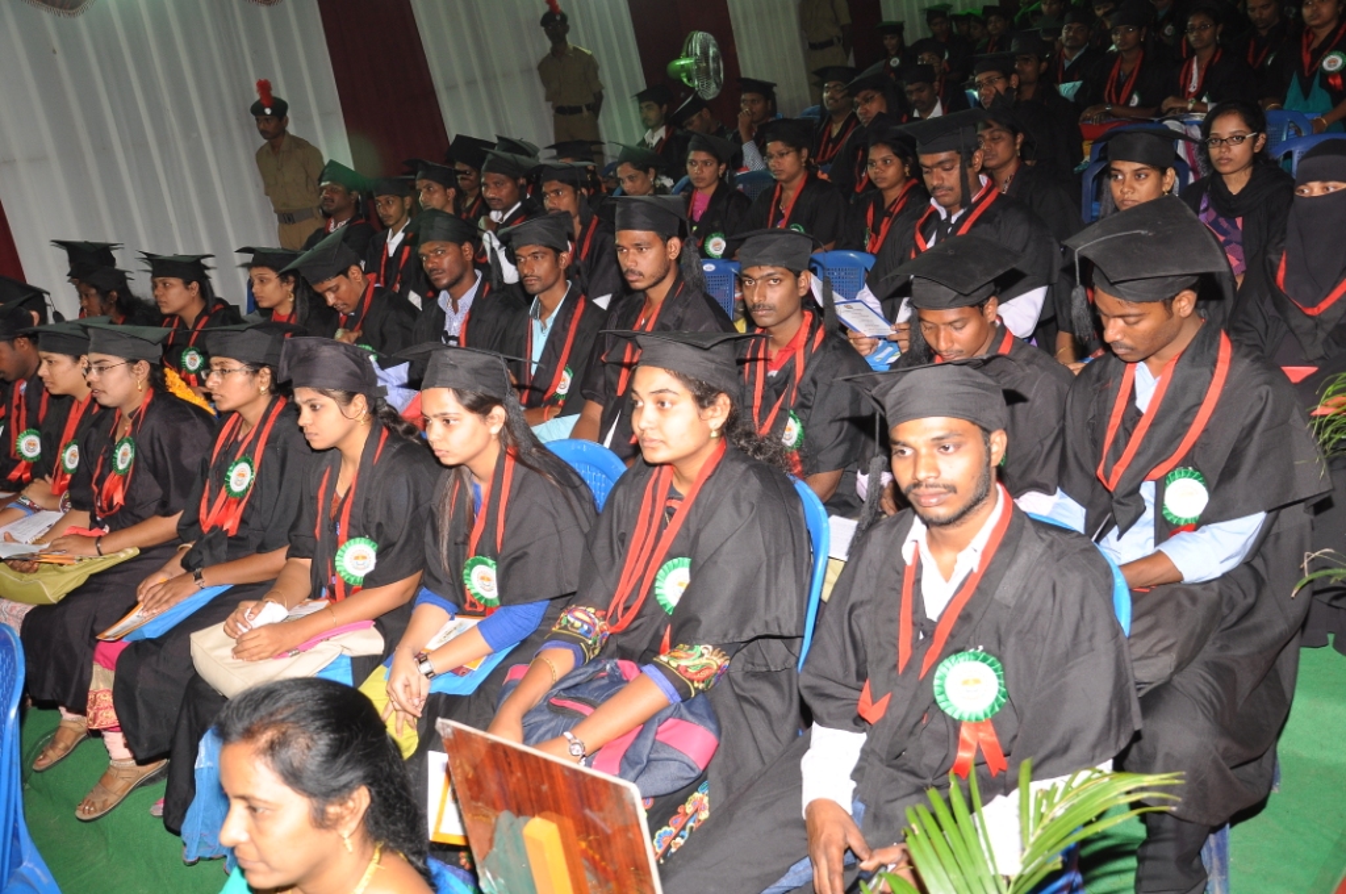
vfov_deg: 39.9
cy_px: 447
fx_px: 1232
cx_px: 673
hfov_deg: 57.3
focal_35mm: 33
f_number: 5
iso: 400
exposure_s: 1/125
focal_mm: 22
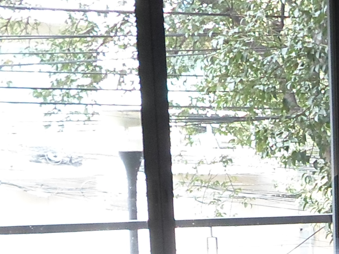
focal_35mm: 117
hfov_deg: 15.2
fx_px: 1145
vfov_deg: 11.9
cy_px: 415
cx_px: 555
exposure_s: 1/45
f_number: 2.5
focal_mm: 4.5
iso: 80
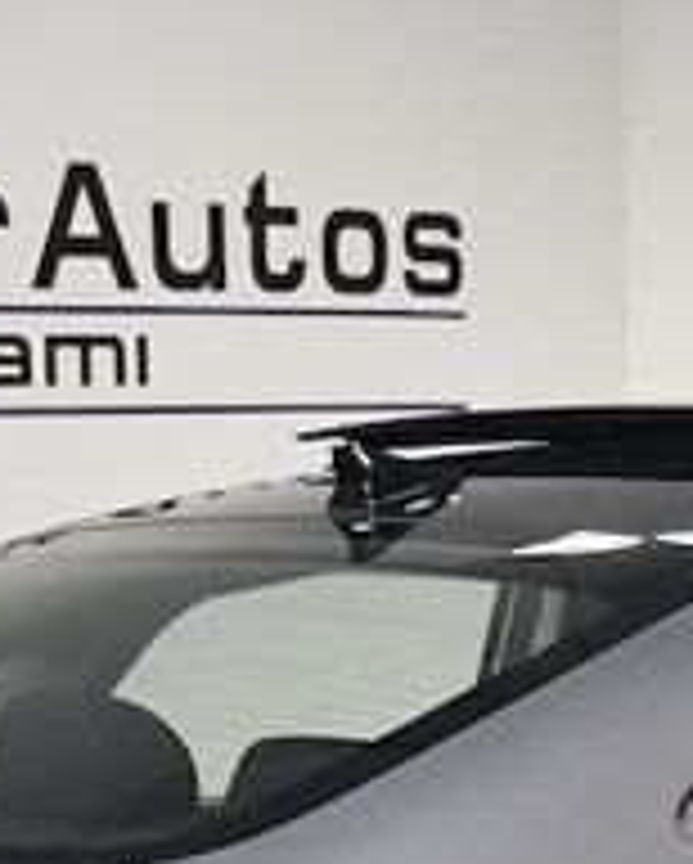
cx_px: 657
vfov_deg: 11.4
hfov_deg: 9.3
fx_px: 4224
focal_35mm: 165
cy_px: 1096
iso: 2500
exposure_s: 1/2000
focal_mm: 22
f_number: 3.5
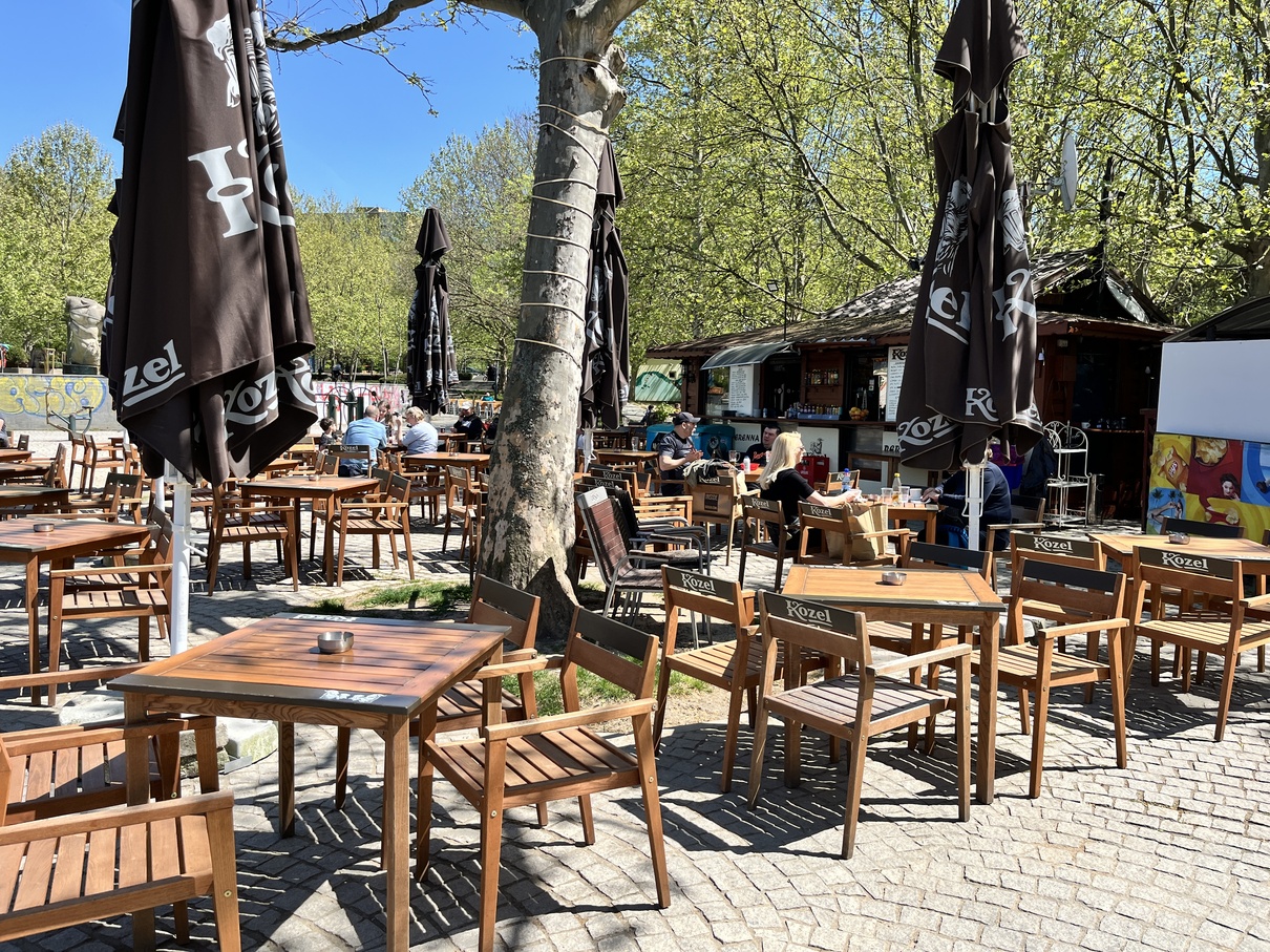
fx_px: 954
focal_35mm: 26
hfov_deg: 67.3
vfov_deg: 53.0
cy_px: 476
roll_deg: -1.8
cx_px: 635
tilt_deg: -6.0
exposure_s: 1/1776
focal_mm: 5.1
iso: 50
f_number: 1.6
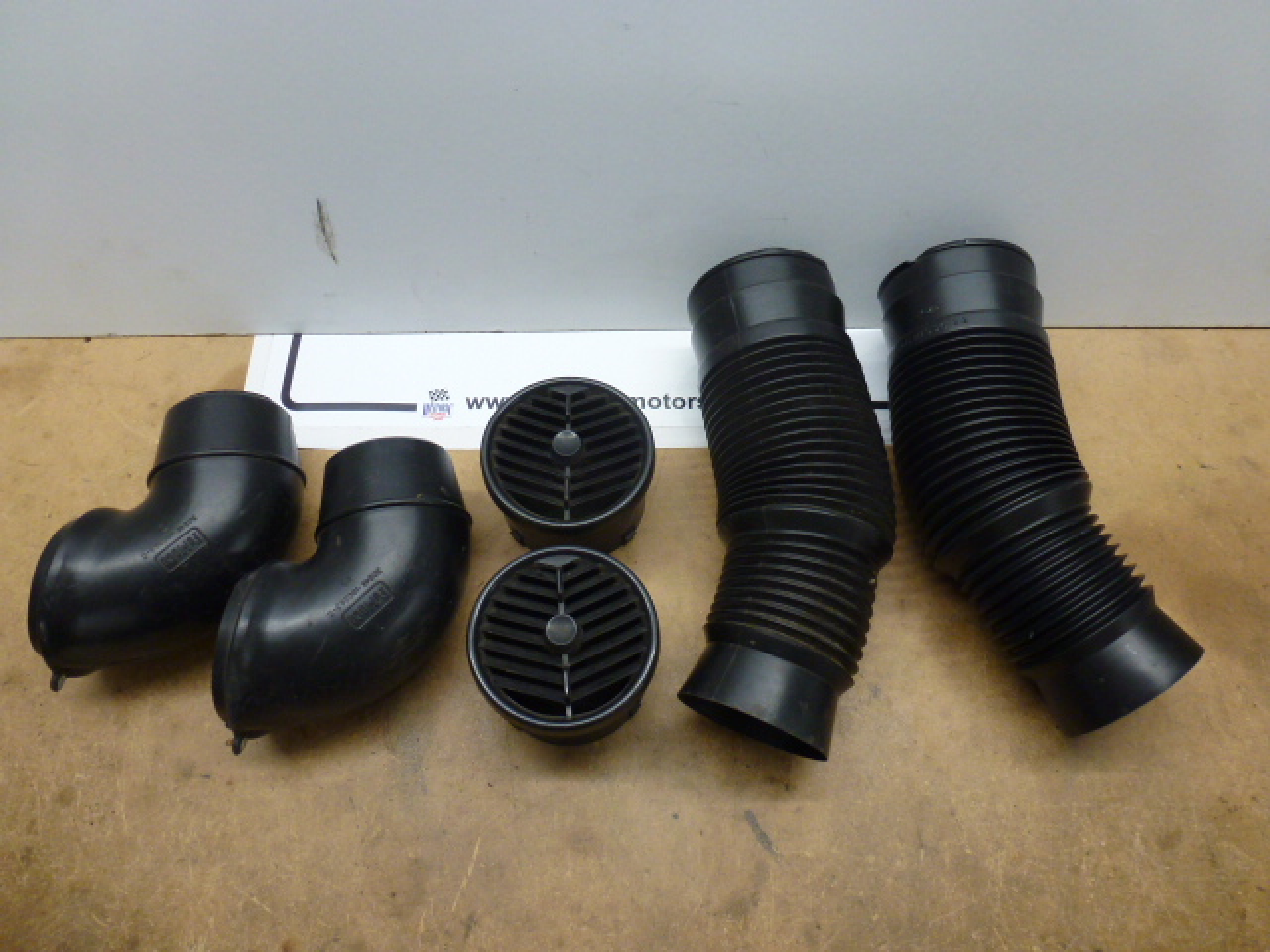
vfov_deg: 56.8
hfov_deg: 71.6
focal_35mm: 24
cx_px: 635
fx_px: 881
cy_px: 476
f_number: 3.3
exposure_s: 1/60
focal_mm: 4.3
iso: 250
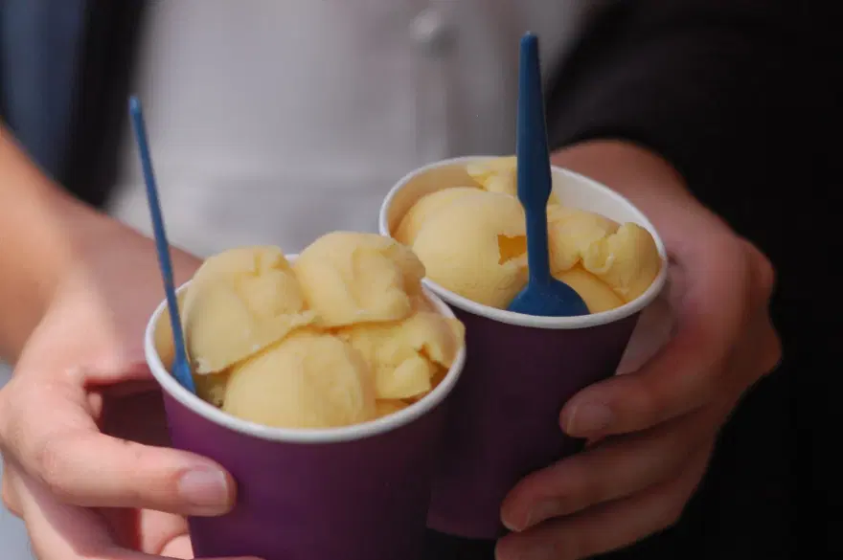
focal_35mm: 158
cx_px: 422
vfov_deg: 8.7
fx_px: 3685
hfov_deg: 13.1
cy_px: 280
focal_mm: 105
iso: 800
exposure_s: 1/4000
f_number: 4.8
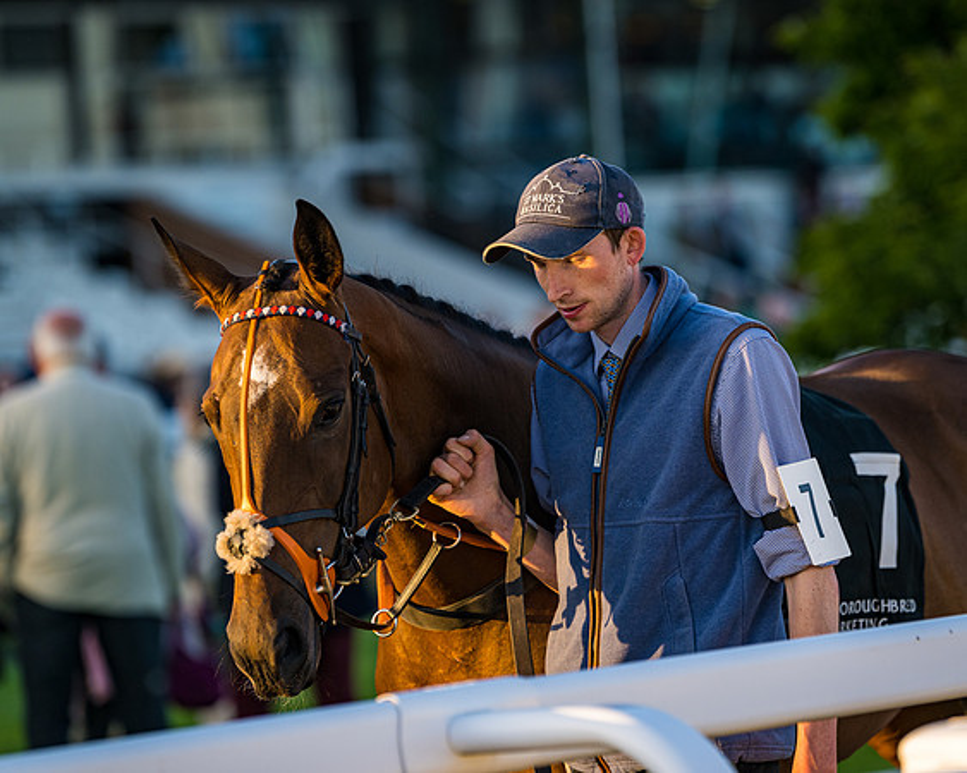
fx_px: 6480
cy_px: 385
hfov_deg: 8.5
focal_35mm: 226
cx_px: 514
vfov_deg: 6.8
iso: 400
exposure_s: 1/640
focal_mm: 200
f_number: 4
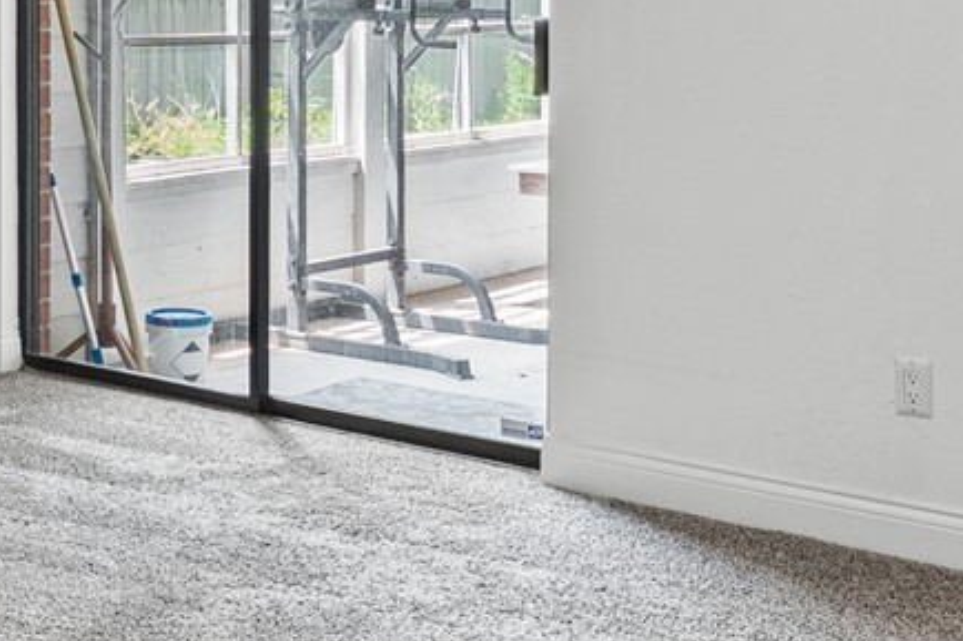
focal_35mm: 70
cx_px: 109
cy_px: -32
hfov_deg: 27.9
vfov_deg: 18.8
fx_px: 1872
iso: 320
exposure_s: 2
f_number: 8
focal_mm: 14
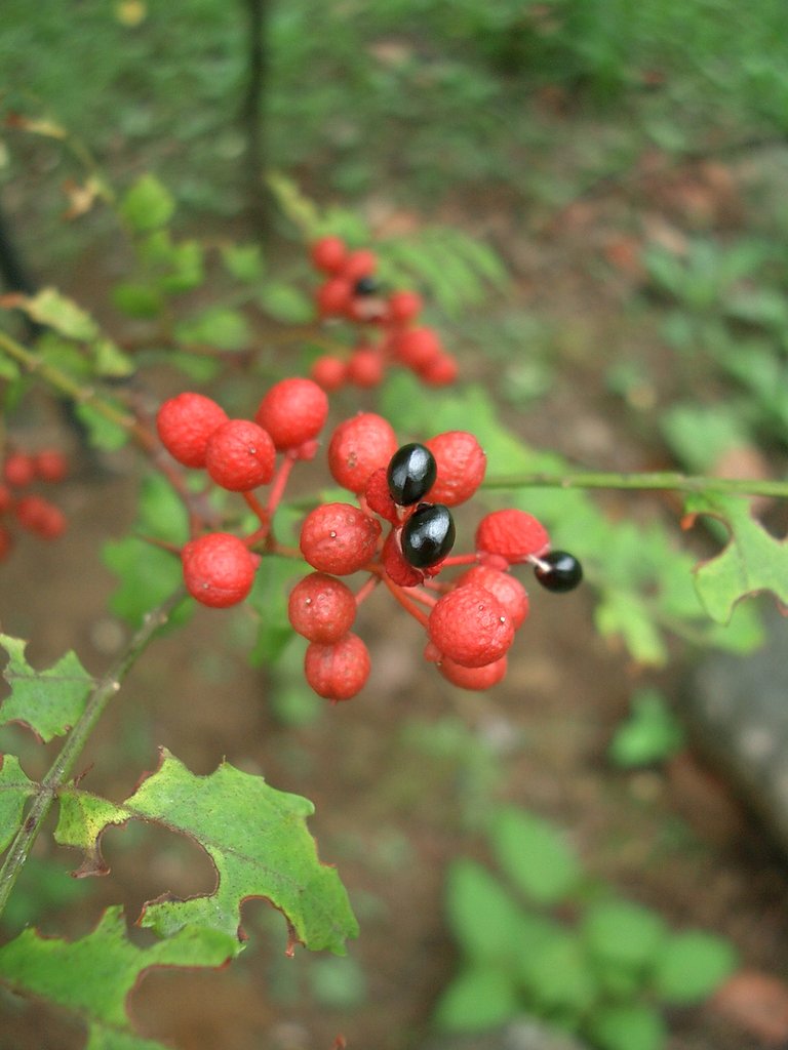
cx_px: 394
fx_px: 1062
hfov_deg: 40.7
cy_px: 525
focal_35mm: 35
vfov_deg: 52.6
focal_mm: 5.8
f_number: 2.6
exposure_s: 1/50
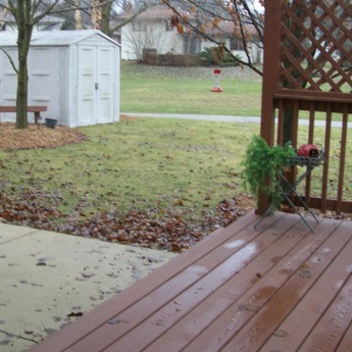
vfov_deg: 28.9
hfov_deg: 29.0
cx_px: 136
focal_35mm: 59
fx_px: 679
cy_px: 125
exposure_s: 1/96.7
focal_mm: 6
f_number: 2.7
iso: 80
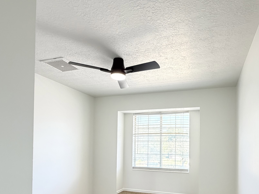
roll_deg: -0.9
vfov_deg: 52.6
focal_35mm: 25
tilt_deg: +0.6
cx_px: 155
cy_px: 144
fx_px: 187
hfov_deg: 68.7
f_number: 2.2
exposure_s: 1/60
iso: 400
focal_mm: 2.22
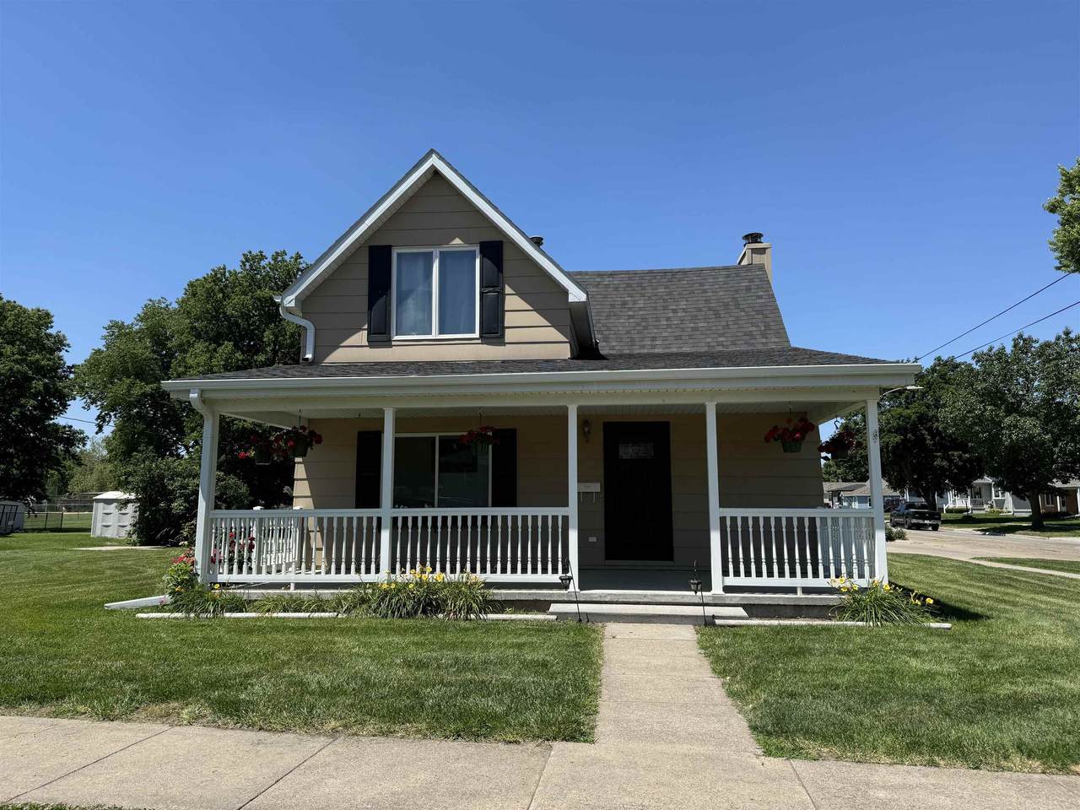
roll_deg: +0.1
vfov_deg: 56.8
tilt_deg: +7.3
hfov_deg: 71.6
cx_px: 540
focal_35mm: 24
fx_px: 749
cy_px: 405
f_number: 1.78
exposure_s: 1/4310
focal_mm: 6.76
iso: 80
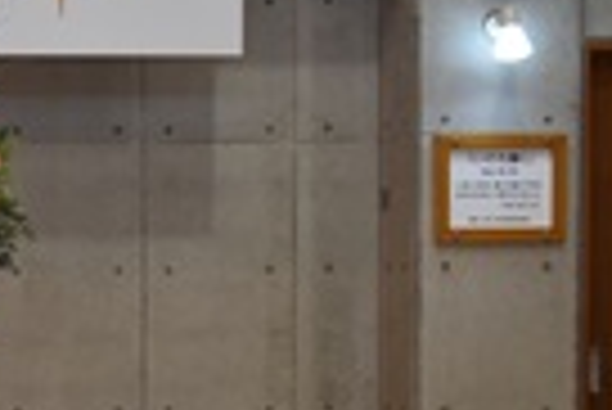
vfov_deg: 11.0
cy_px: 392
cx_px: -349
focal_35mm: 124
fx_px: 2104
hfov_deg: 15.1
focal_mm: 25
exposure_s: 1/60
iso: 400
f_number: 4.5
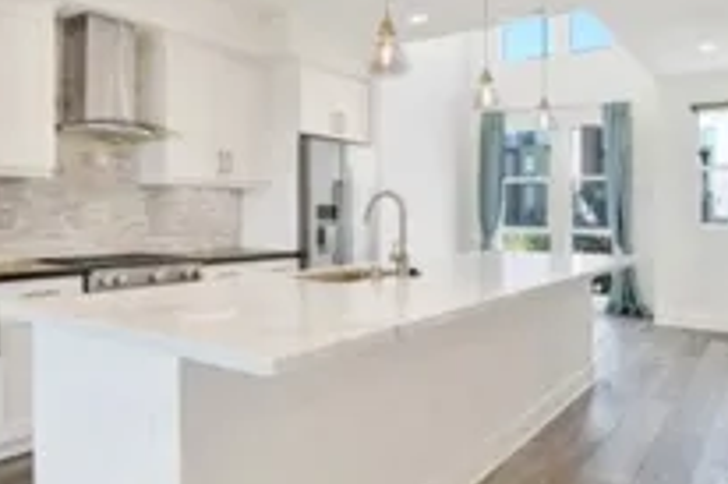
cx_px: 330
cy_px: 216
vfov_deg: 46.3
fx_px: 566
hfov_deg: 65.4
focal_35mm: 28
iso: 400
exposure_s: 1/60
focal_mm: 12
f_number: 7.1
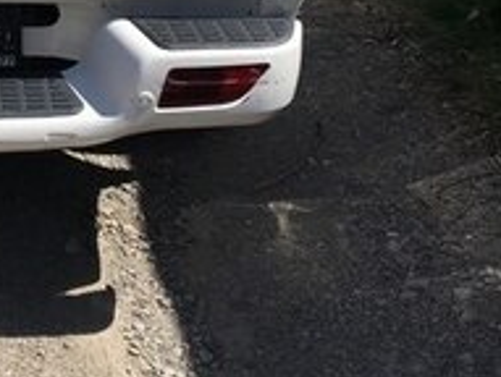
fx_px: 1450
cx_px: -160
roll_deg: -1.5
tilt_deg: -8.1
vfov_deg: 14.1
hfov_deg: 18.2
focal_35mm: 100
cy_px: -140
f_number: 2.2
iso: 25
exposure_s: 1/1972
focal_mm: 4.15
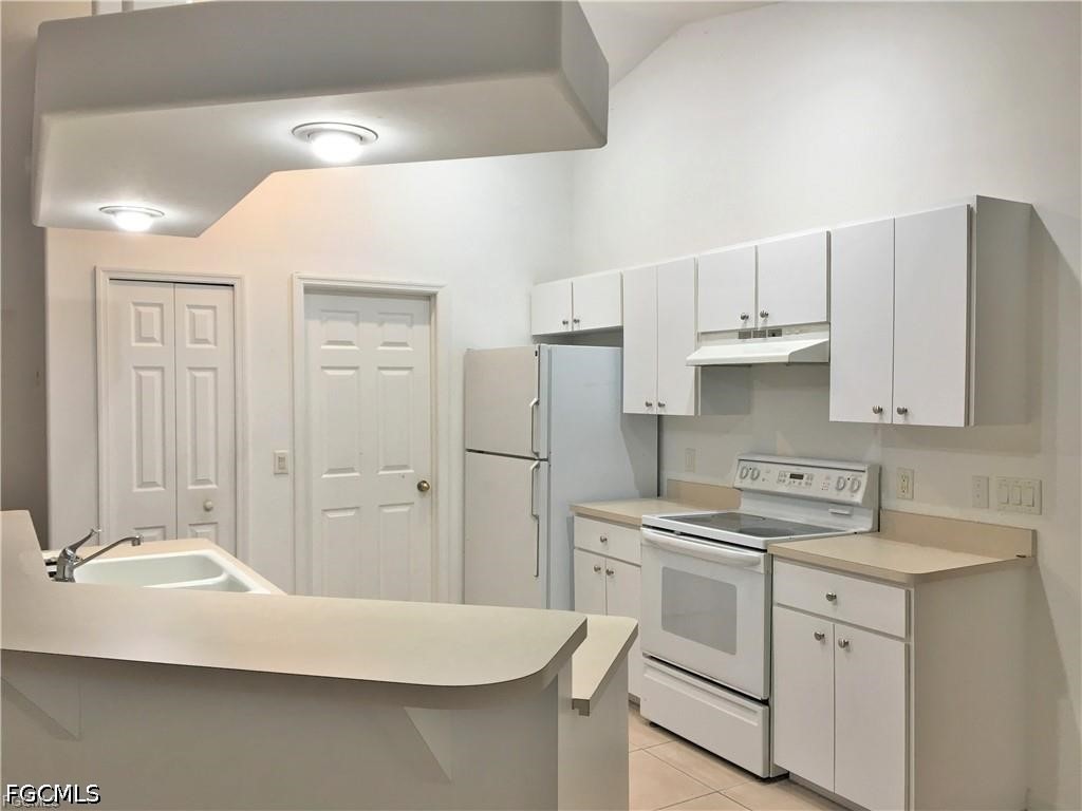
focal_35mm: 29
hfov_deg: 61.7
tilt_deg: -1.6
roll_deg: -0.1
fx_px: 906
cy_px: 406
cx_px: 541
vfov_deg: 48.2
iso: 64
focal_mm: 4.15
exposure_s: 1/30
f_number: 2.2
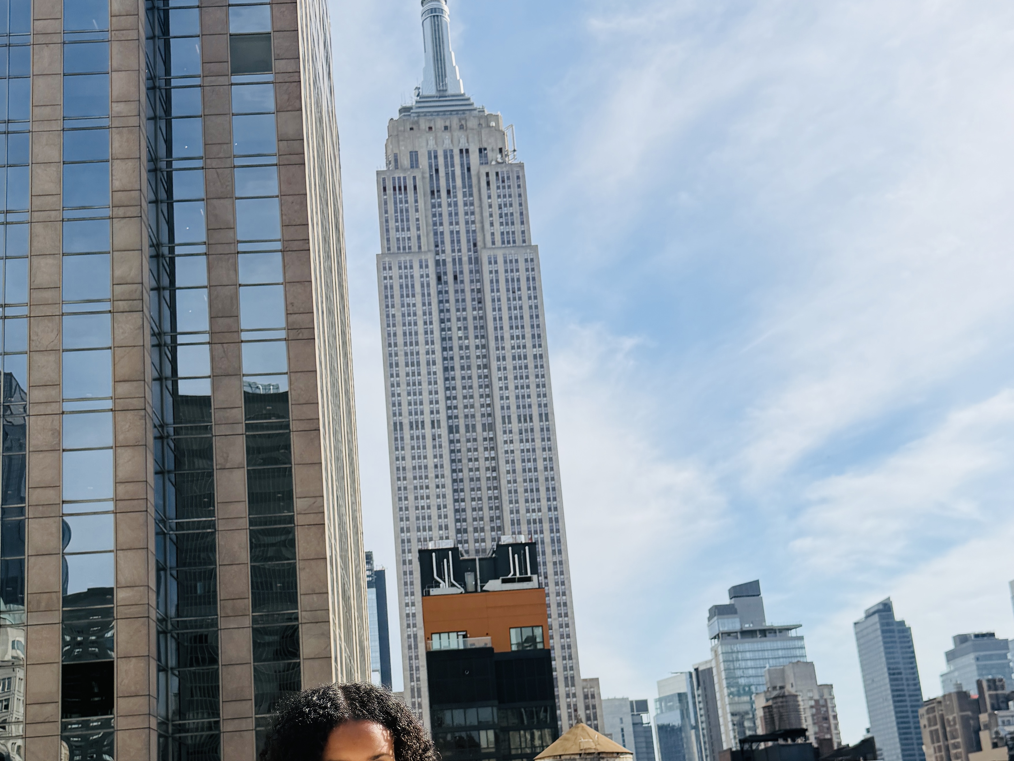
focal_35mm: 39
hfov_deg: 47.8
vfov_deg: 35.9
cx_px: 458
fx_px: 1142
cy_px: 582
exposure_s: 1/6173
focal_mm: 6.76
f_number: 1.78
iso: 80
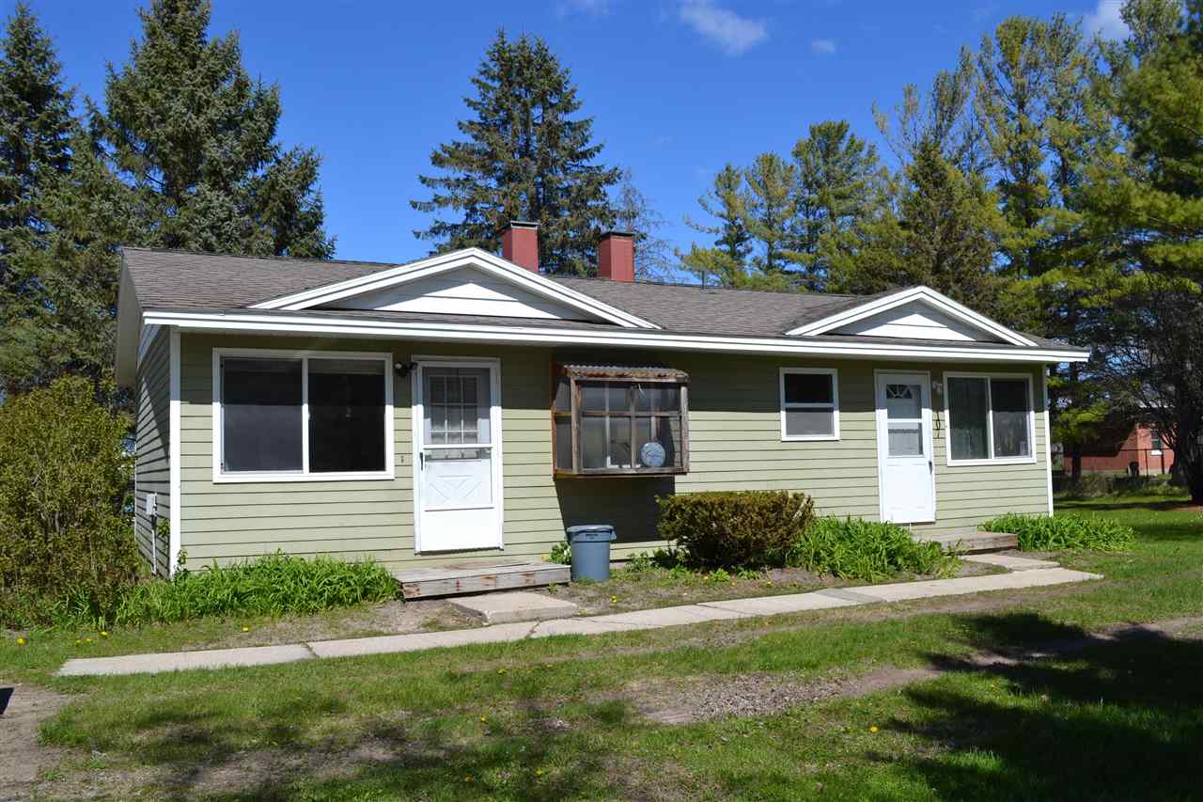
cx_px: 602
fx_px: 1002
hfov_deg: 61.9
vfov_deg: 43.6
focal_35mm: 30
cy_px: 401
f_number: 9
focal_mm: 20
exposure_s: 1/320
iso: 100
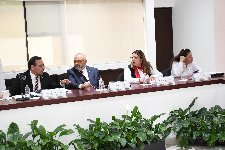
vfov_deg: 22.6
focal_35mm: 60
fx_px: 375
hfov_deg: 33.4
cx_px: 112
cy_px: 75
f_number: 5.6
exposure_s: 1/100
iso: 4000
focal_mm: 40
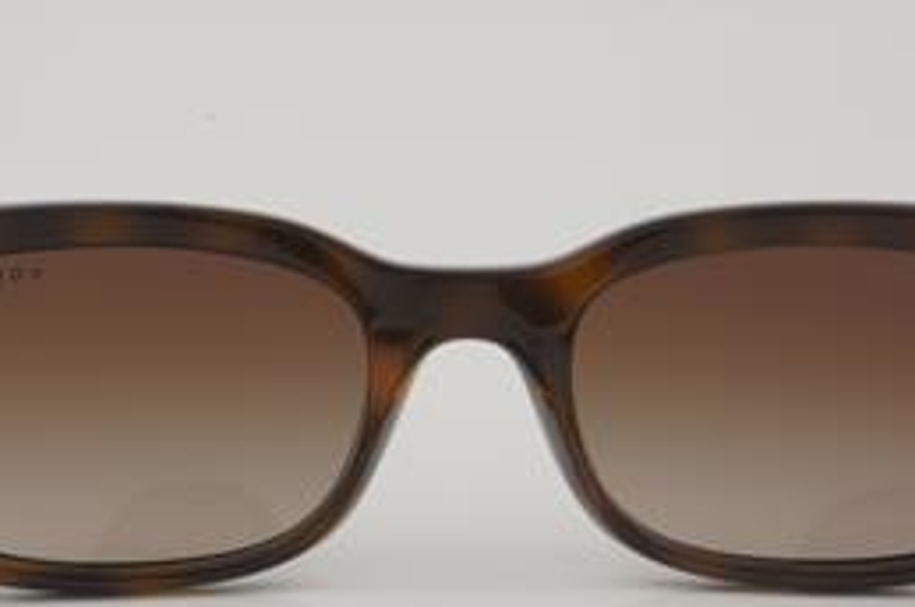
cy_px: 381
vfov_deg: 11.8
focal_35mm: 116
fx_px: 2945
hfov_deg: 17.7
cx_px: 470
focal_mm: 50
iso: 100
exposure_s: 1/3
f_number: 32
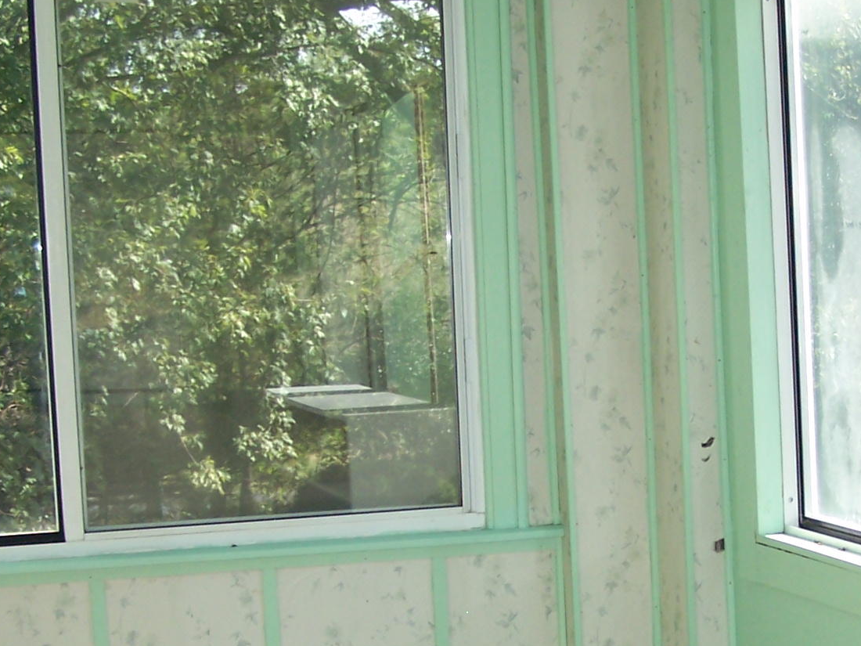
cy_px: 534
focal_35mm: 89
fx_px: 2214
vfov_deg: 16.5
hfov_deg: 21.8
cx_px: 658
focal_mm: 6.3
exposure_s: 1/250
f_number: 2.8
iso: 80
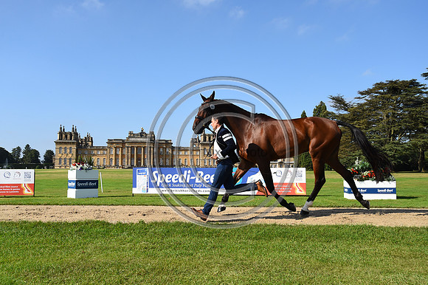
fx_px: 416
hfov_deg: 54.5
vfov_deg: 37.8
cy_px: 142
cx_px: 214
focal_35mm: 35
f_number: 8
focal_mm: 35
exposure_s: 1/3200
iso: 1000
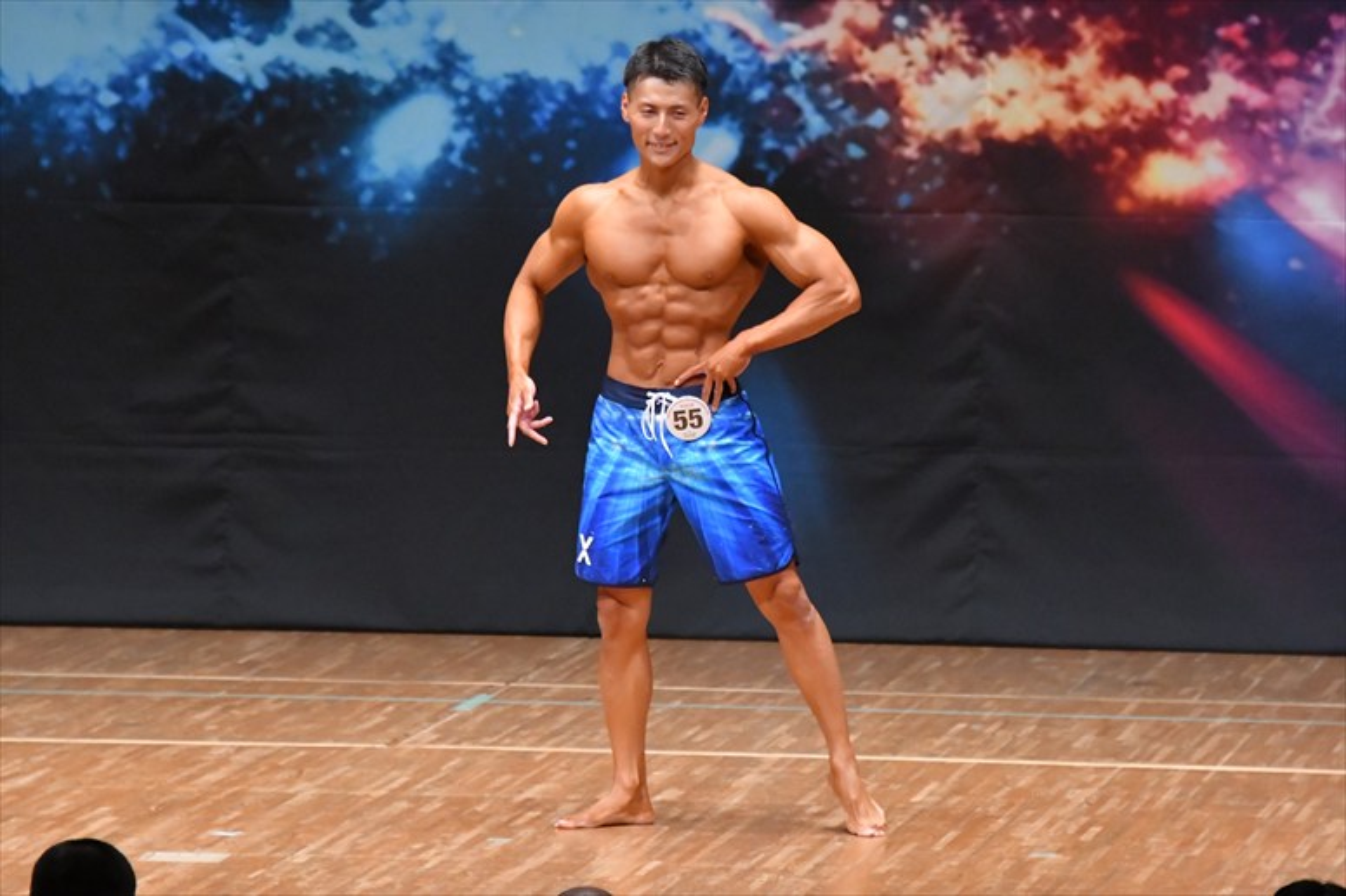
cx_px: 673
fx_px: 10651
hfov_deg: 7.2
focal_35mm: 285
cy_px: 448
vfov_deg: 4.8
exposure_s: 1/400
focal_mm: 190
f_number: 5.6
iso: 8000
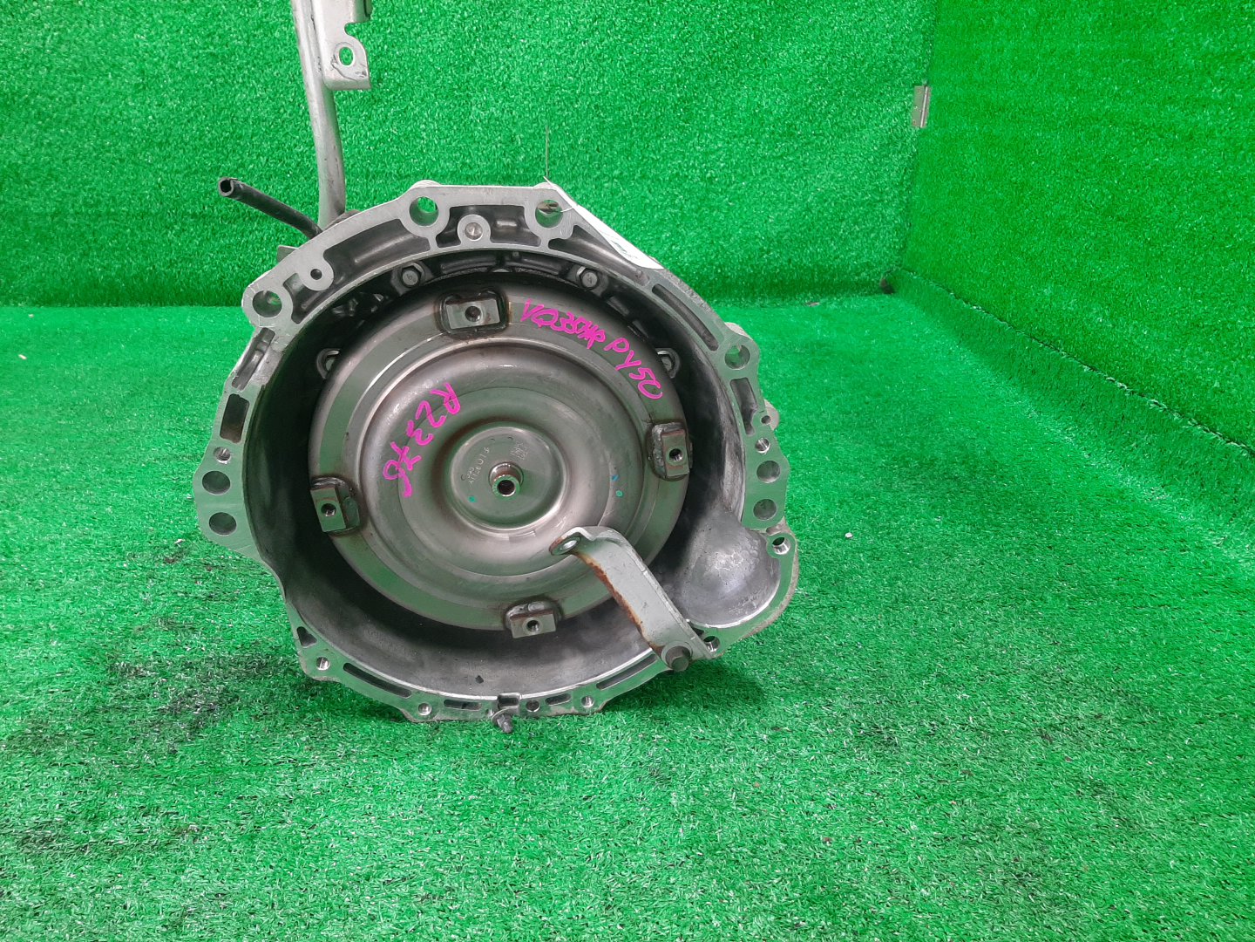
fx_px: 943
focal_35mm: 26
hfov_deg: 67.3
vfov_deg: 53.1
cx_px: 628
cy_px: 471
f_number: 1.7
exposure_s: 1/50
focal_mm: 3.93
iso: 149
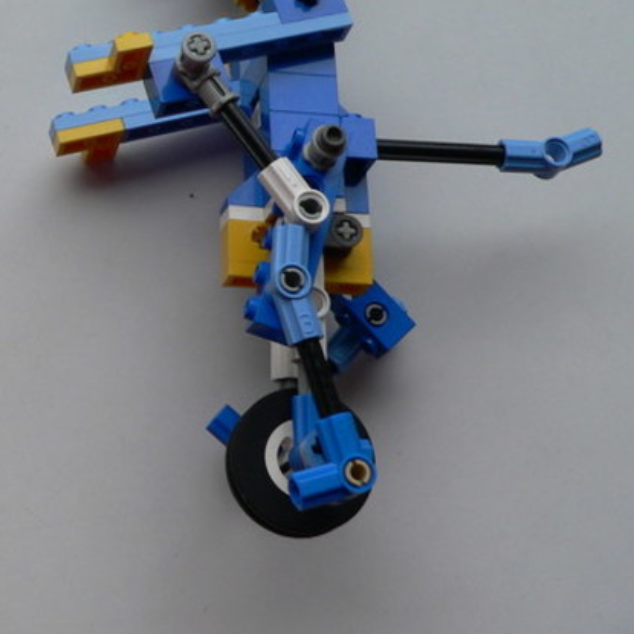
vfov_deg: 24.9
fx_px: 1430
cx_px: -49
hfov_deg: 23.6
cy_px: 224
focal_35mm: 69
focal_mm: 6
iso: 80
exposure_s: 1/100
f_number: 4
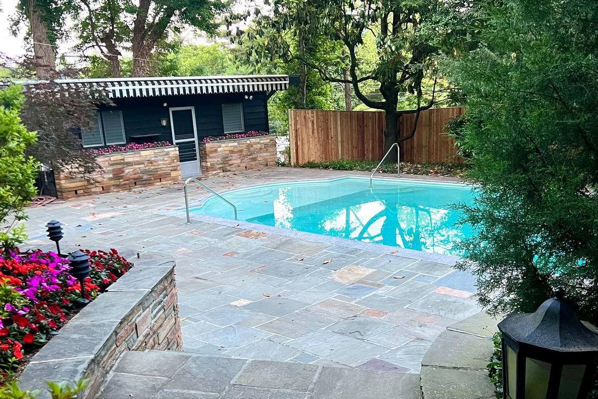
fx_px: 614
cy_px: 267
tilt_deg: -16.0
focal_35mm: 37
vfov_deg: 35.6
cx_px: 298
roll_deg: +2.6
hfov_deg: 51.9
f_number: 1.5
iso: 320
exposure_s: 1/60
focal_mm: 5.7
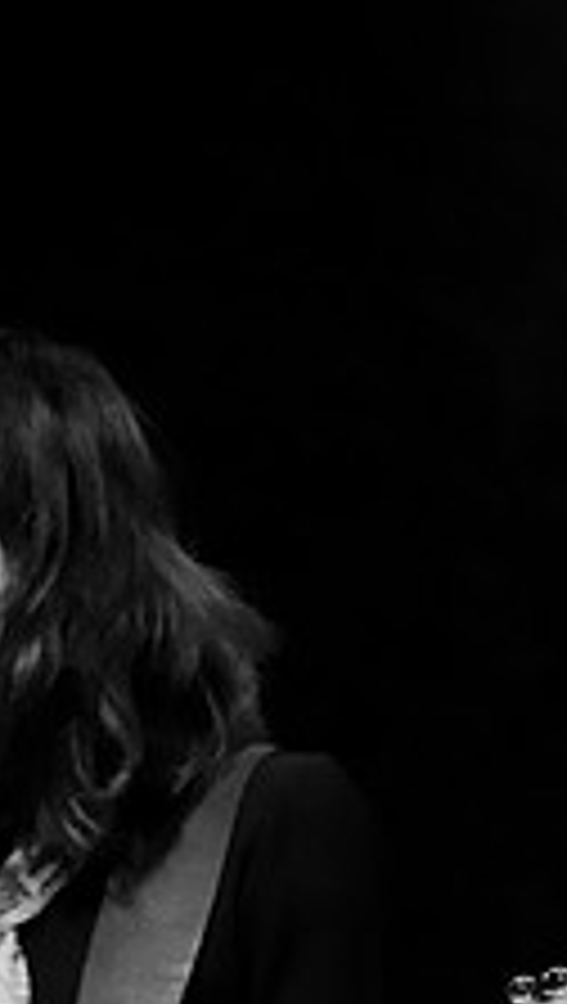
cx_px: 86
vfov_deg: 22.0
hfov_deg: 12.7
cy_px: 864
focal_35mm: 95
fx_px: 2531
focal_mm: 30
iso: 2000
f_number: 2.8
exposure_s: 1/100
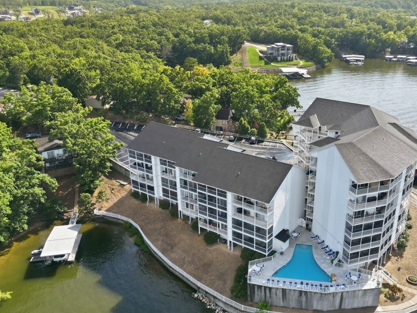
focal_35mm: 33
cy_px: 167
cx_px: 238
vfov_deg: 42.9
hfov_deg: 55.1
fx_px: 398
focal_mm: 6.7
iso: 110
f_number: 1.7
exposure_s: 1/2000
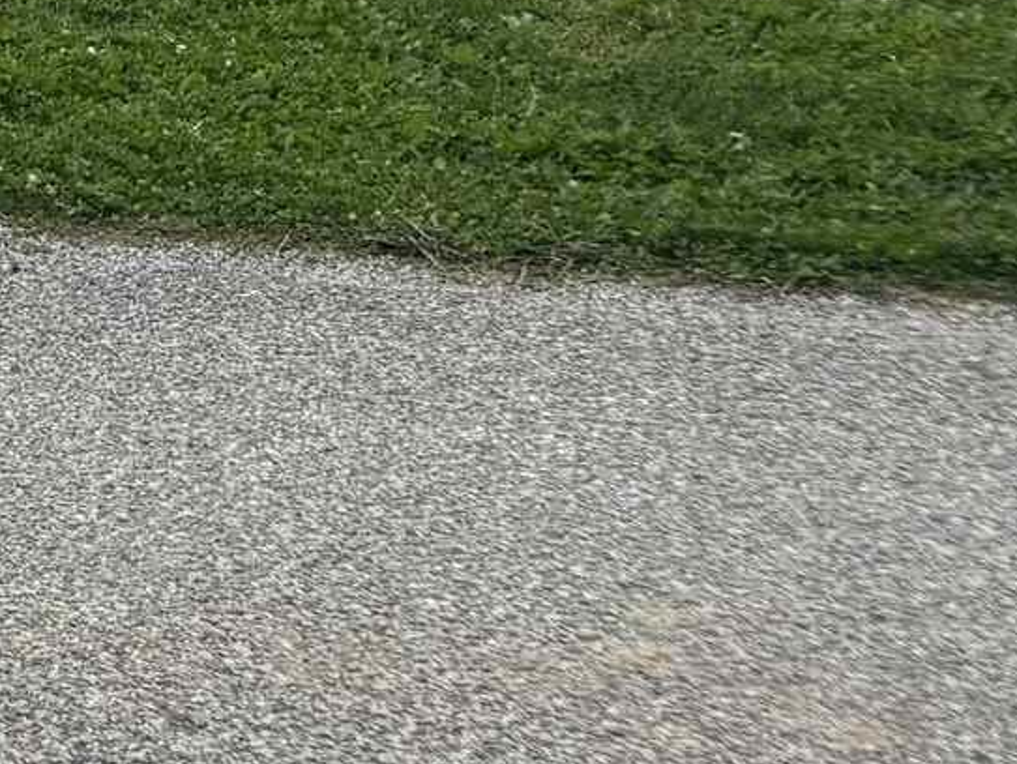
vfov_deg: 9.5
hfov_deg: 11.3
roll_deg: +1.4
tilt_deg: -4.0
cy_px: -747
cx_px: -1367
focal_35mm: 147
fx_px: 4322
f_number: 1.6
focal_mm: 5.96
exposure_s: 1/4630
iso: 50
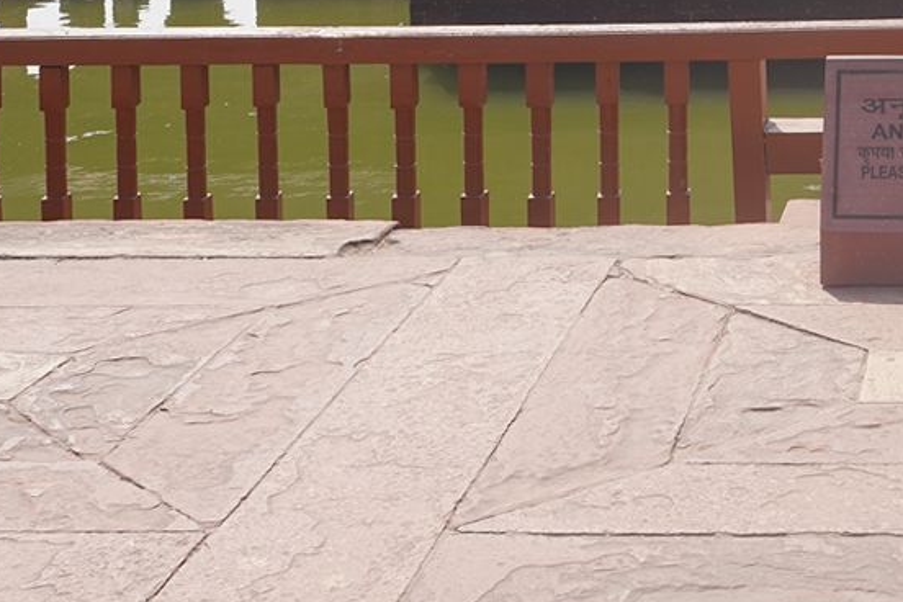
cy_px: -384
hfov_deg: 22.6
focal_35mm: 87
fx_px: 2182
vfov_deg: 14.3
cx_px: 882
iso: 100
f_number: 11
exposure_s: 1/100
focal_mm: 24
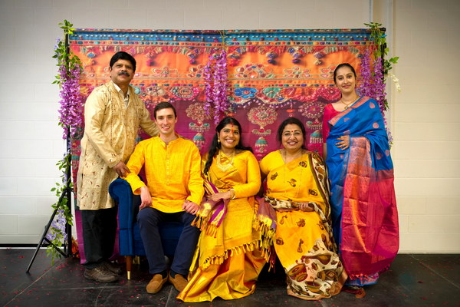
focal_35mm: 35
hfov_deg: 54.4
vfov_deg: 37.9
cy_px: 154
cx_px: 230
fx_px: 447
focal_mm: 35
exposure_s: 1/40
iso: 640
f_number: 3.2
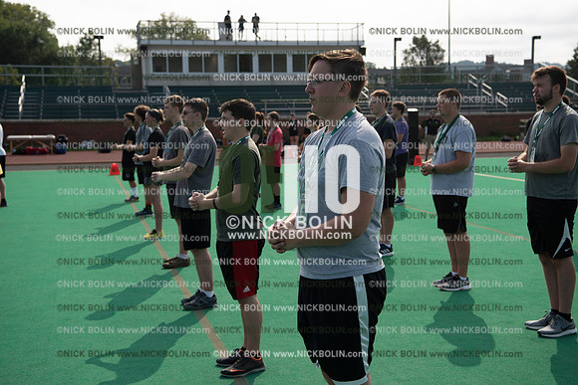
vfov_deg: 24.6
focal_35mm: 55
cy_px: 192
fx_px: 883
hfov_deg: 36.2
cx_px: 289
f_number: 5.6
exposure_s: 1/640
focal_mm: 55
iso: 125
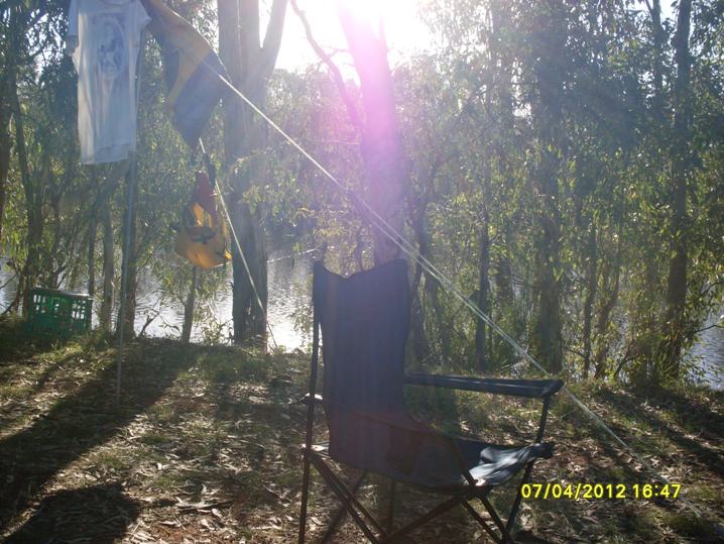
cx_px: 362
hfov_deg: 49.0
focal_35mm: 38
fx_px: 795
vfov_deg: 37.7
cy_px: 272
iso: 80
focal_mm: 6.3
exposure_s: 1/90
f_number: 8.4
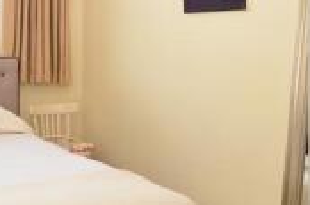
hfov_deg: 29.7
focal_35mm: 65
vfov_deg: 20.5
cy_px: 30
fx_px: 558
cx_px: 30
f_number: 9
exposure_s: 1/80
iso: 640
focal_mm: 11.5
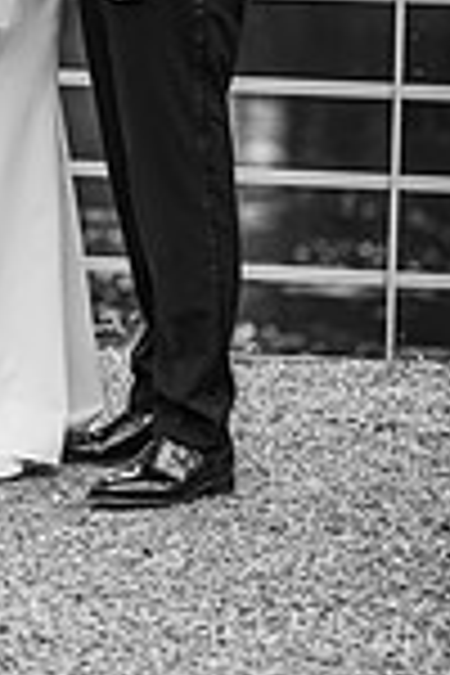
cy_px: -122
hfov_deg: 5.4
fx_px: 4781
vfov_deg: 8.0
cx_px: -97
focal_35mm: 255
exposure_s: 1/640
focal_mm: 85
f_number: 2.2
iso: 100
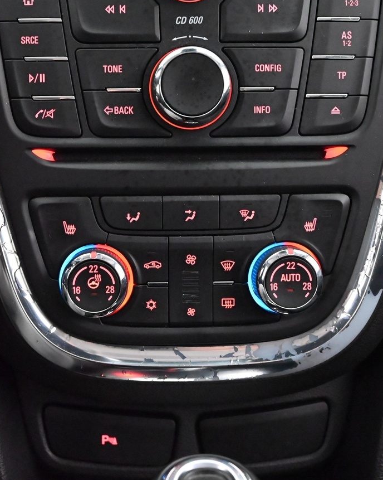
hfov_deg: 28.5
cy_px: 208
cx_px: 153
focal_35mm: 53
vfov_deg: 35.3
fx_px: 751
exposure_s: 1/60
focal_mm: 30
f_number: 4.8
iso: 12800
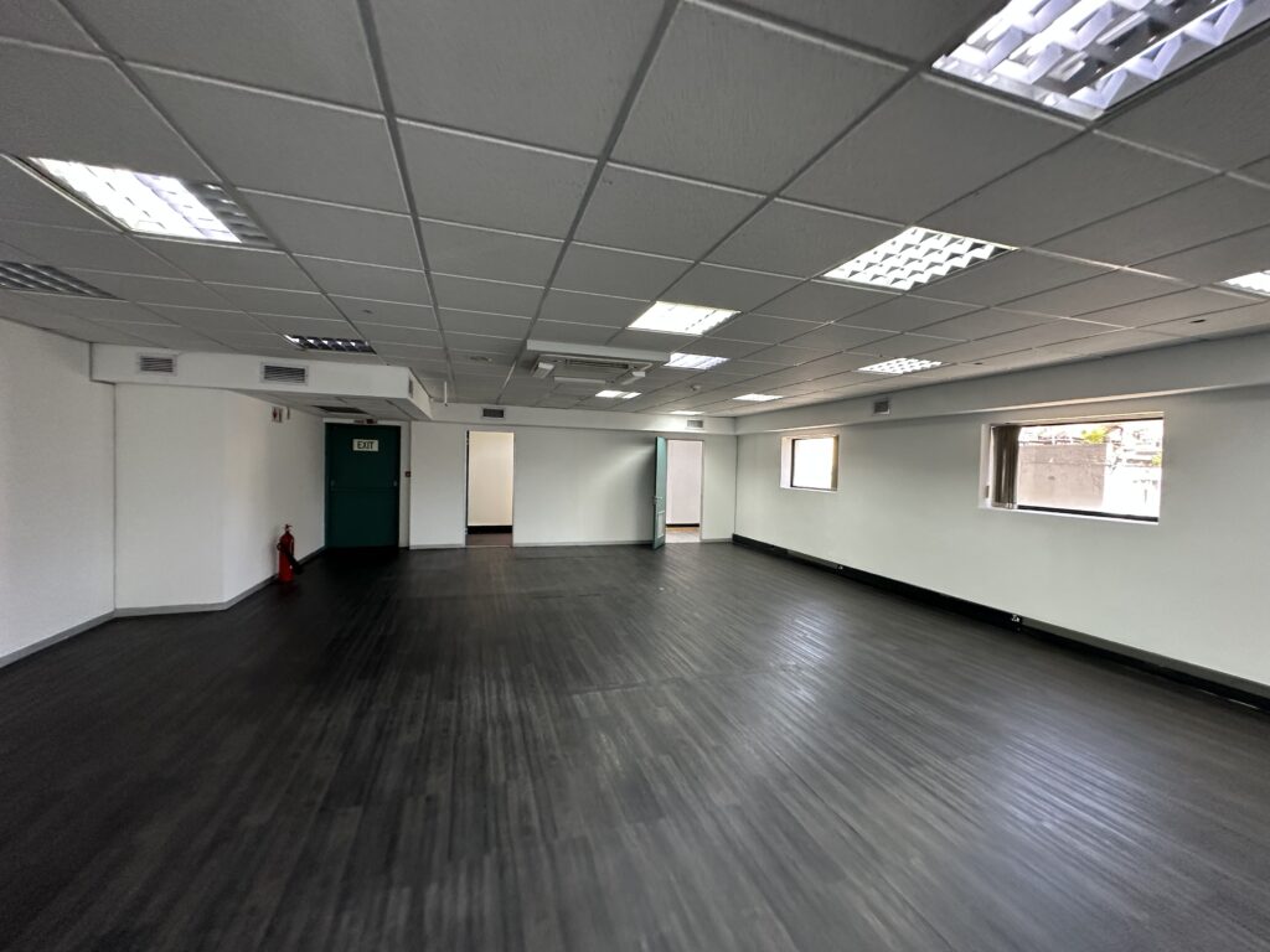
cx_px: 635
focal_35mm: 14
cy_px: 476
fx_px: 514
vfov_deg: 85.7
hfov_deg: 102.1
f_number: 2.2
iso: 200
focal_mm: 2.22
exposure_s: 1/50
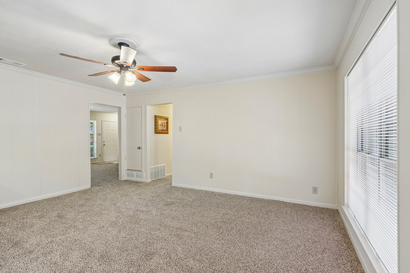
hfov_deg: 93.3
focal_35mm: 17
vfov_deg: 70.4
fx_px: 194
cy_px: 136
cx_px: 205
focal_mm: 17
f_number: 8
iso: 400
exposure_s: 1/8
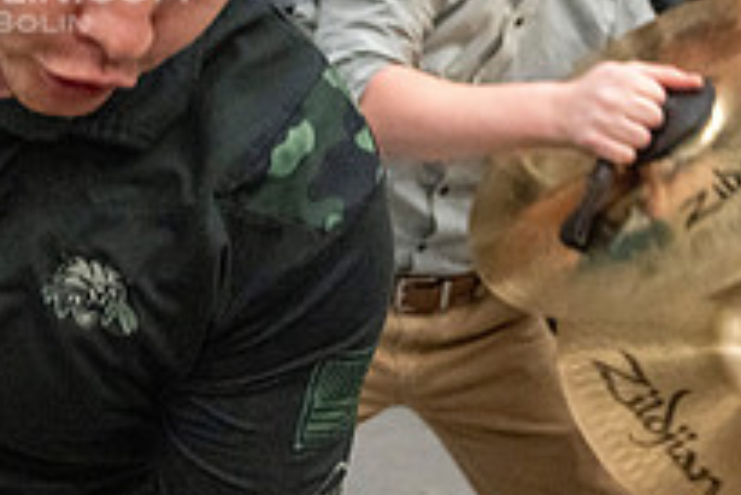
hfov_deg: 27.3
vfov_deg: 18.7
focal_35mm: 68
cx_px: -61
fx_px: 1401
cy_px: -139
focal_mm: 24
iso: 10000
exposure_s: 1/500
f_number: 4
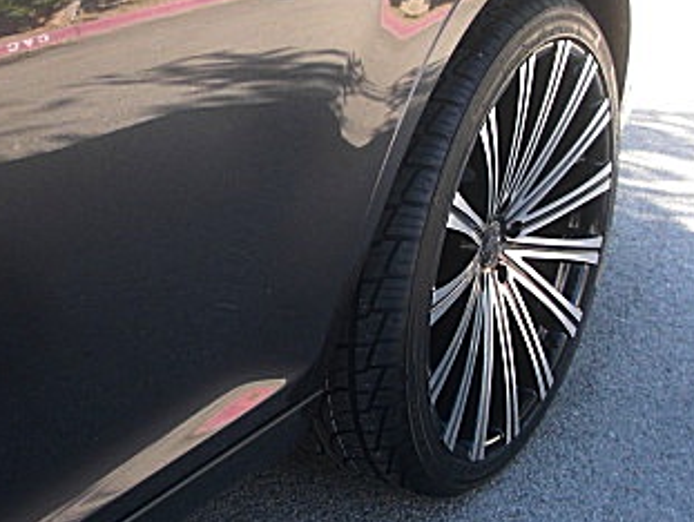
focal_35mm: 74
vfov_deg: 19.9
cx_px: 187
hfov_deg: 26.0
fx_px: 1485
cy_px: 205
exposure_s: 1/80
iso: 50
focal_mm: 6.3
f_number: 2.8
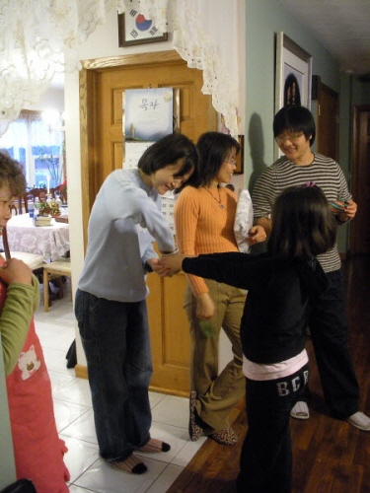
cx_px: 185
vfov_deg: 51.4
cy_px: 246
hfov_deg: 39.7
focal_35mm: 36
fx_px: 513
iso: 400
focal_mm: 6.3
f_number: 3.5
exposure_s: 1/8.2
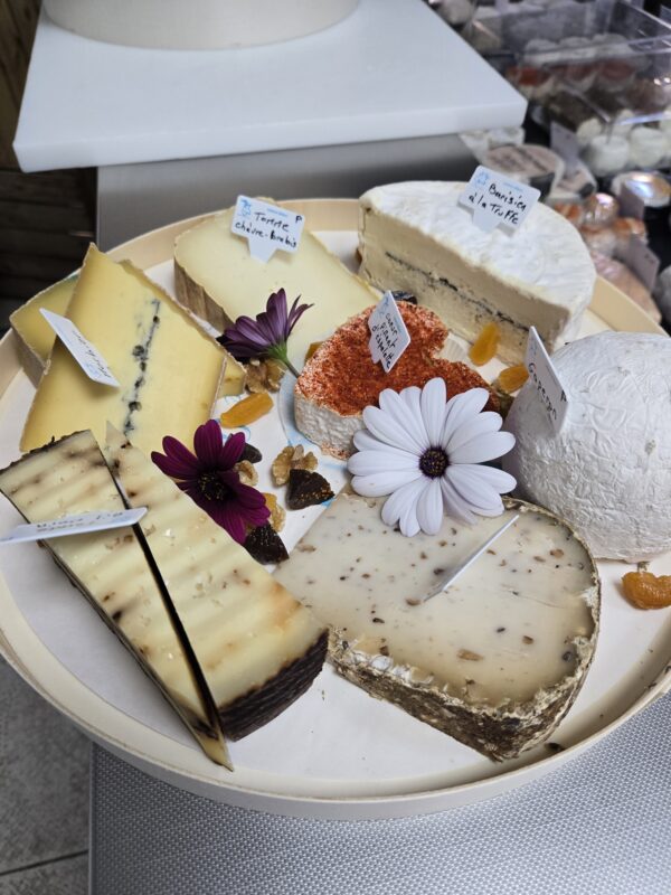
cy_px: 448
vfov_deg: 73.9
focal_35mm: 23
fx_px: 594
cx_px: 336
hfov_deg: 58.9
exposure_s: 1/100
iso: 160
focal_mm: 5.4
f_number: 1.8
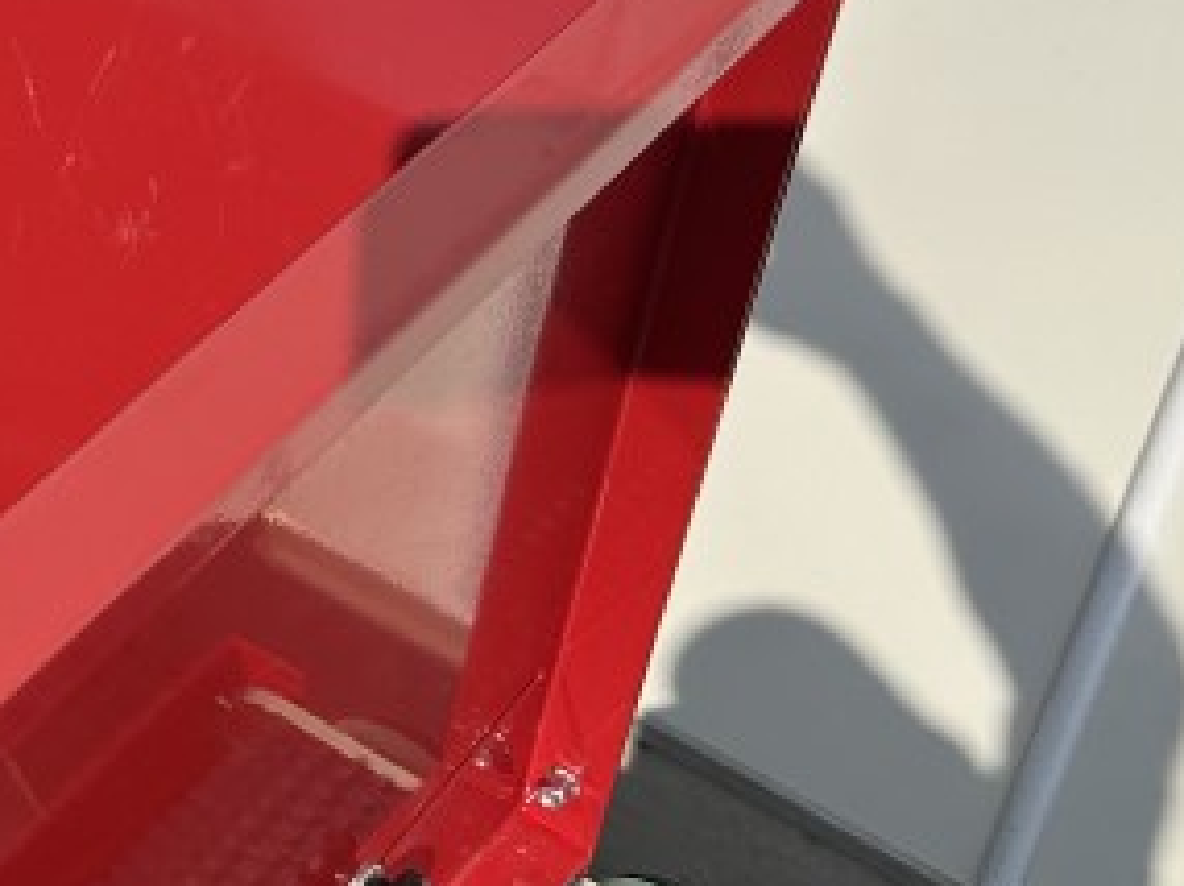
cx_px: -580
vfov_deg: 16.8
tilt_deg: -37.6
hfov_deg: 19.8
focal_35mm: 86
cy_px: 37
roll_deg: +3.1
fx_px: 2939
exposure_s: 1/8197
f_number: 1.78
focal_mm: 6.86
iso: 80
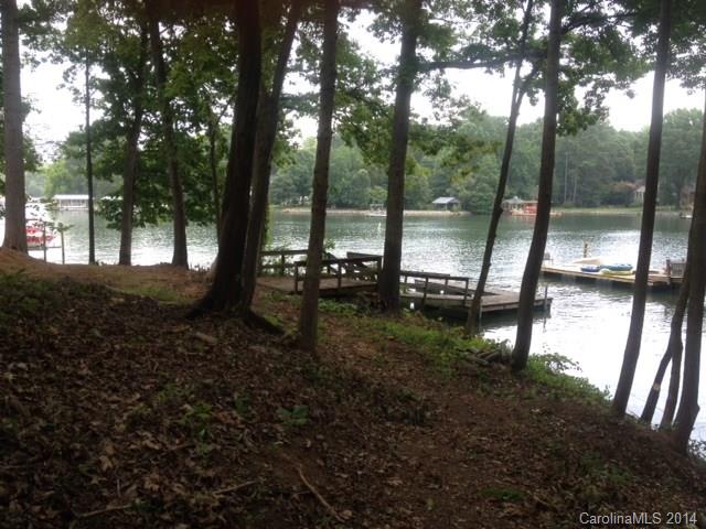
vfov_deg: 40.7
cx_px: 353
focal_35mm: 35
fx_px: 714
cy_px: 264
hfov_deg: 52.6
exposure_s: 1/208
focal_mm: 4.28
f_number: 2.4
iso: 50
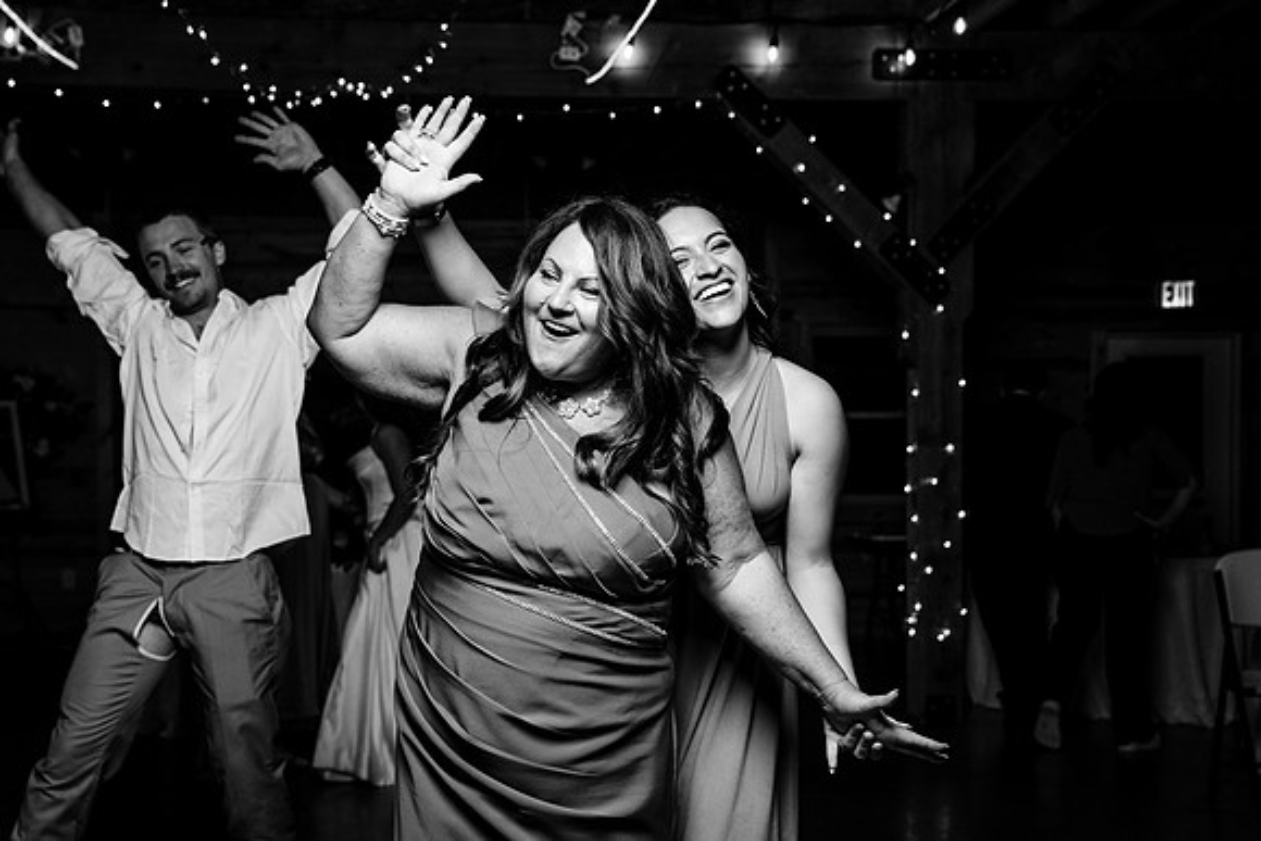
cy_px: 503
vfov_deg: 27.9
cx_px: 526
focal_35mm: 48
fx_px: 1687
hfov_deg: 40.9
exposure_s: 1/200
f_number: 4
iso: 2000
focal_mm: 40
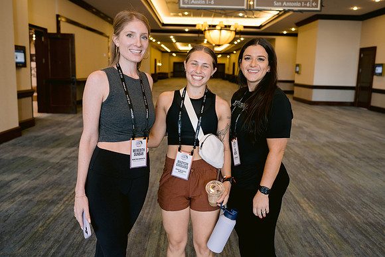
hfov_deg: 54.4
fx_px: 374
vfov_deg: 37.9
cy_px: 128
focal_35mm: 35
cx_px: 192
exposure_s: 1/100
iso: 800
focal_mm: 35
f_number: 3.2
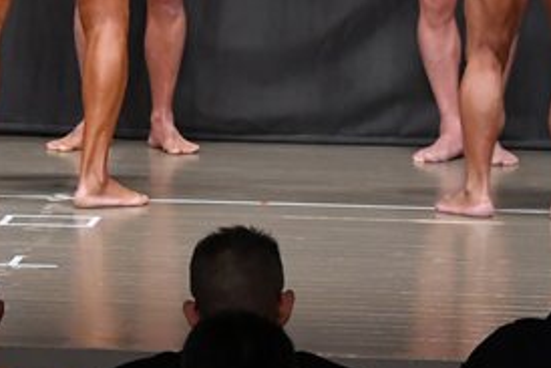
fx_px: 7274
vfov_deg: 2.9
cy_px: -97
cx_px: 29
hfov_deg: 4.3
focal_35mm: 475
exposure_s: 1/400
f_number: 5.6
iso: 5000
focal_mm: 112
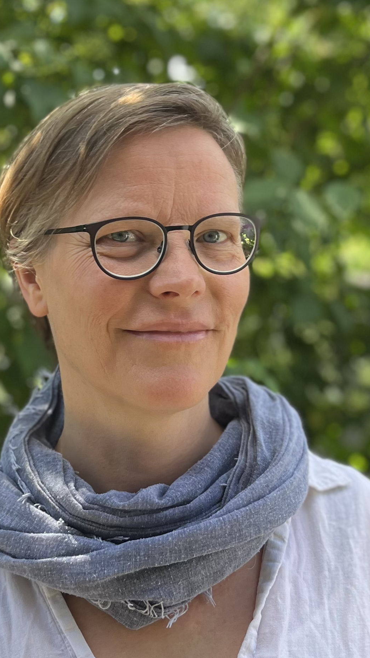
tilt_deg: +0.3
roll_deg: +0.4
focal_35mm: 29
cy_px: 325
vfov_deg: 66.1
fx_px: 506
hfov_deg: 40.2
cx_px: 177
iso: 50
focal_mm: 5.1
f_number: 1.6
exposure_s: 1/390
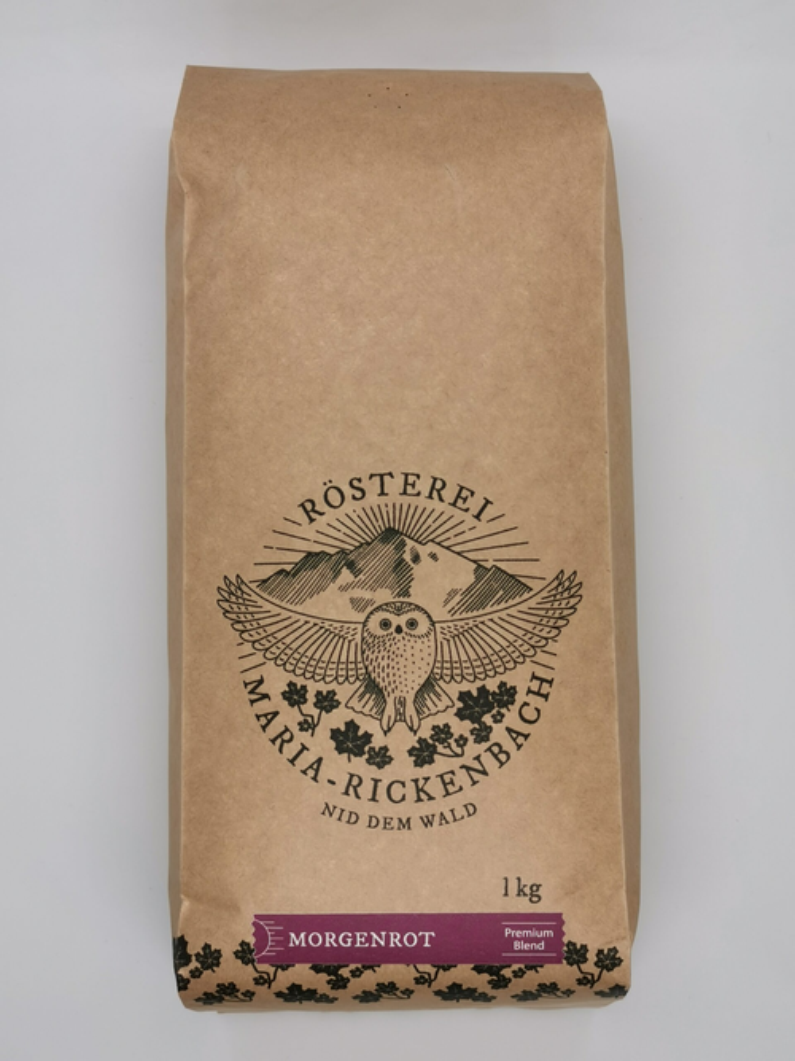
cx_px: 398
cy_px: 530
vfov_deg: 52.6
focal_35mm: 35
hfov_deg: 40.7
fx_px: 1072
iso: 50
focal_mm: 5.56
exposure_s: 1/252
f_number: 1.6
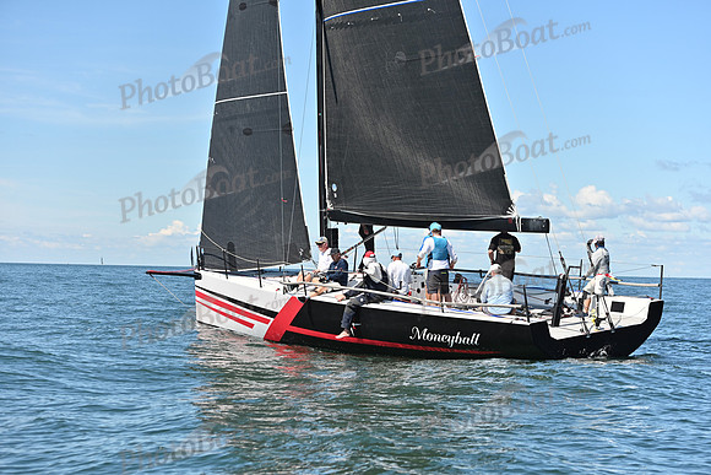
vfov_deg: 19.5
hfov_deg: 28.8
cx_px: 356
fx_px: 1383
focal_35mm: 70
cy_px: 238
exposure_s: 1/1000
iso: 250
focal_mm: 70
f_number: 4.5
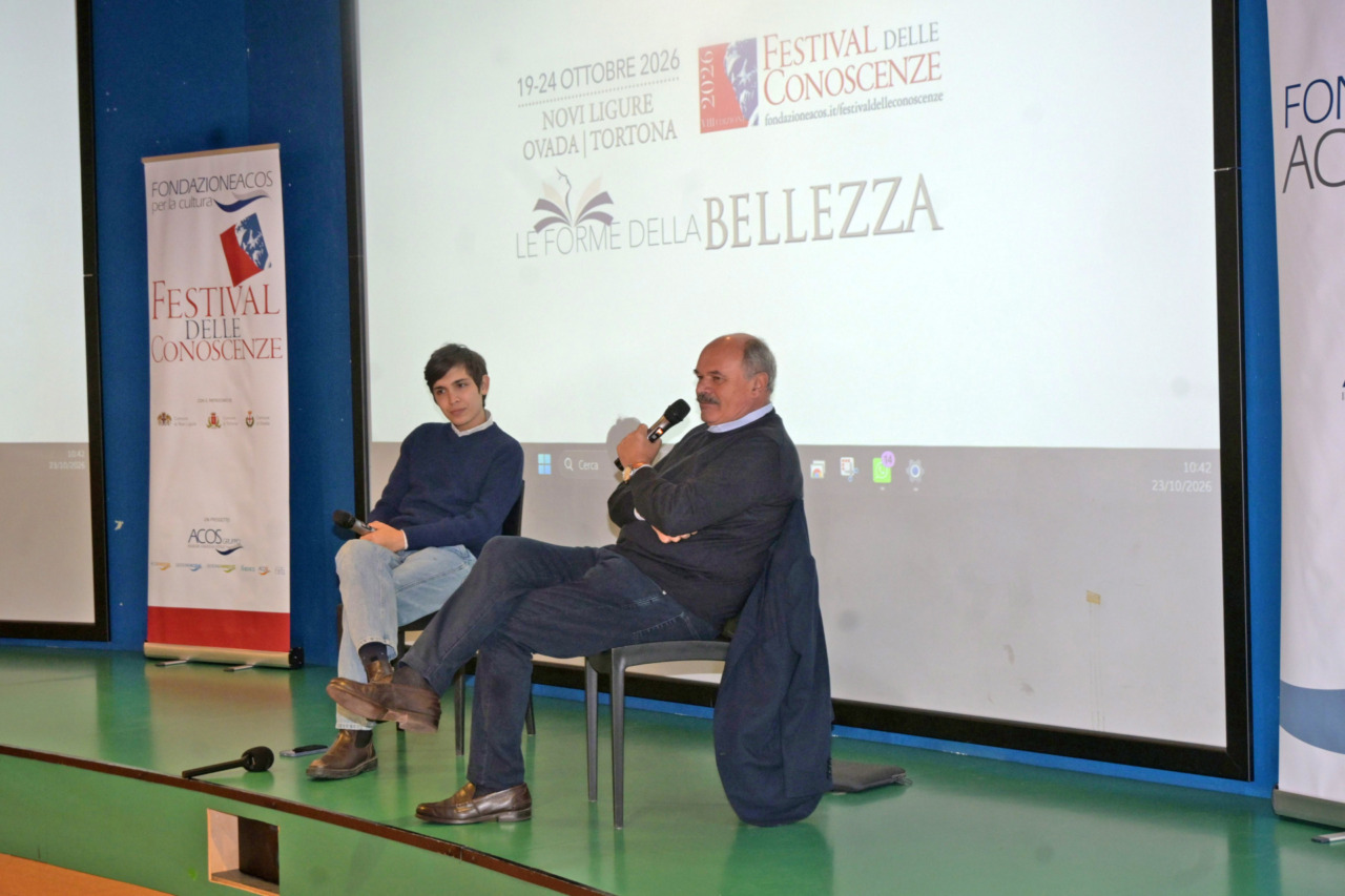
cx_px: 672
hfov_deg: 34.2
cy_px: 448
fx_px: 2185
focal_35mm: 58
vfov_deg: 23.2
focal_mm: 39
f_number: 8
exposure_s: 1/80
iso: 1250
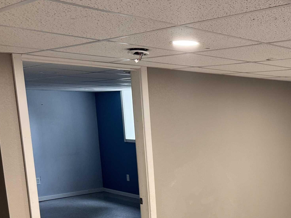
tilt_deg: -12.0
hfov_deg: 36.0
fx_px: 420
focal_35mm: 50
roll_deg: -0.1
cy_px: 207
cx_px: 259
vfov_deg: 27.8
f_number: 1.78
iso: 160
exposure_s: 1/60
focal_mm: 6.76
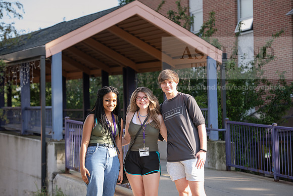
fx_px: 912
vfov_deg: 12.2
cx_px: 146
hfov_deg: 18.3
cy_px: 98
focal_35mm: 112
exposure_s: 1/200
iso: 320
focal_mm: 112
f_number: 5
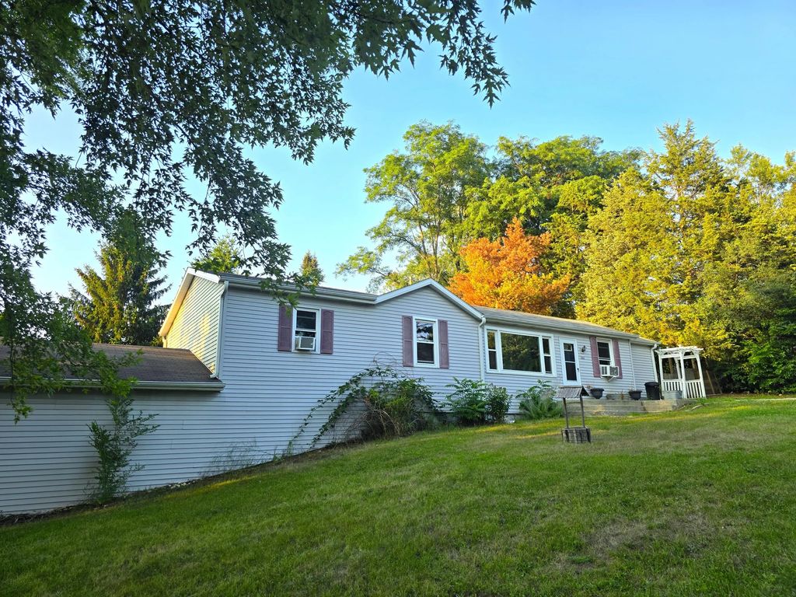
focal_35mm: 23
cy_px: 298
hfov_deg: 73.9
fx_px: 529
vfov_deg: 58.9
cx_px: 398
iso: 16
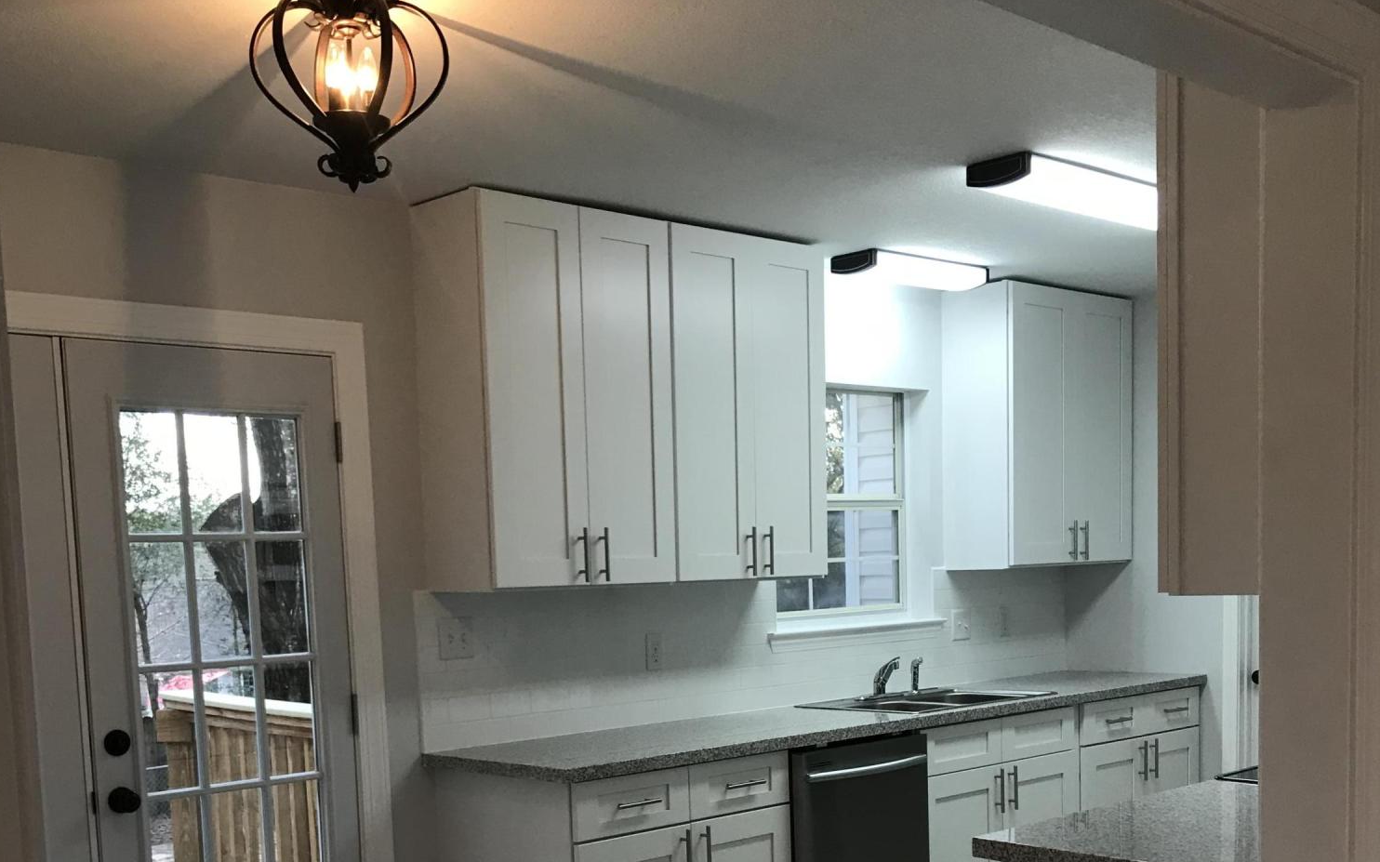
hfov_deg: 49.3
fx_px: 1504
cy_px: 728
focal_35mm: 40
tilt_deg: -5.0
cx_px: 686
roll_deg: +1.6
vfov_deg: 30.9
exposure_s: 1/40
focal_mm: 3.99
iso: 25
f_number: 1.8
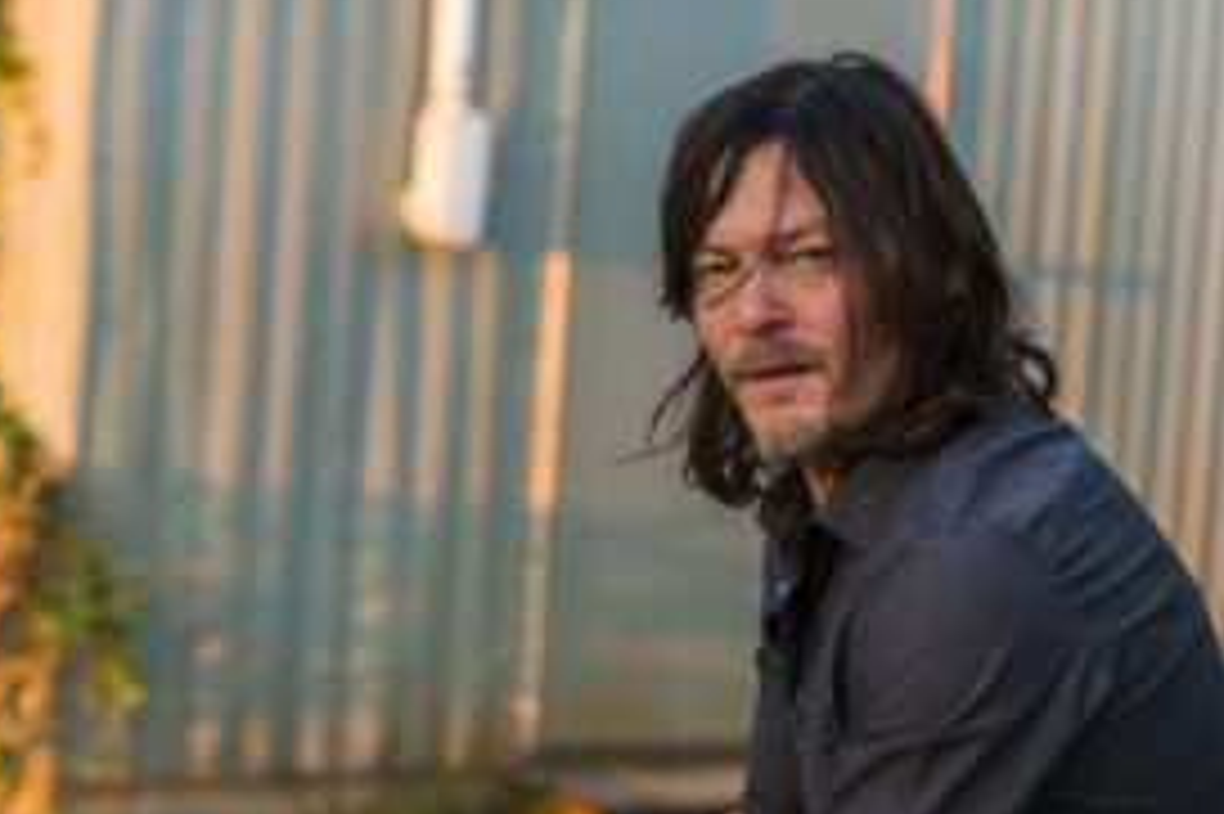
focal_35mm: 124
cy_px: 639
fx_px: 4213
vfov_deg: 11.0
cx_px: 513
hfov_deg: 16.5
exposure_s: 1/400
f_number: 3.2
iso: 800
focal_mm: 75
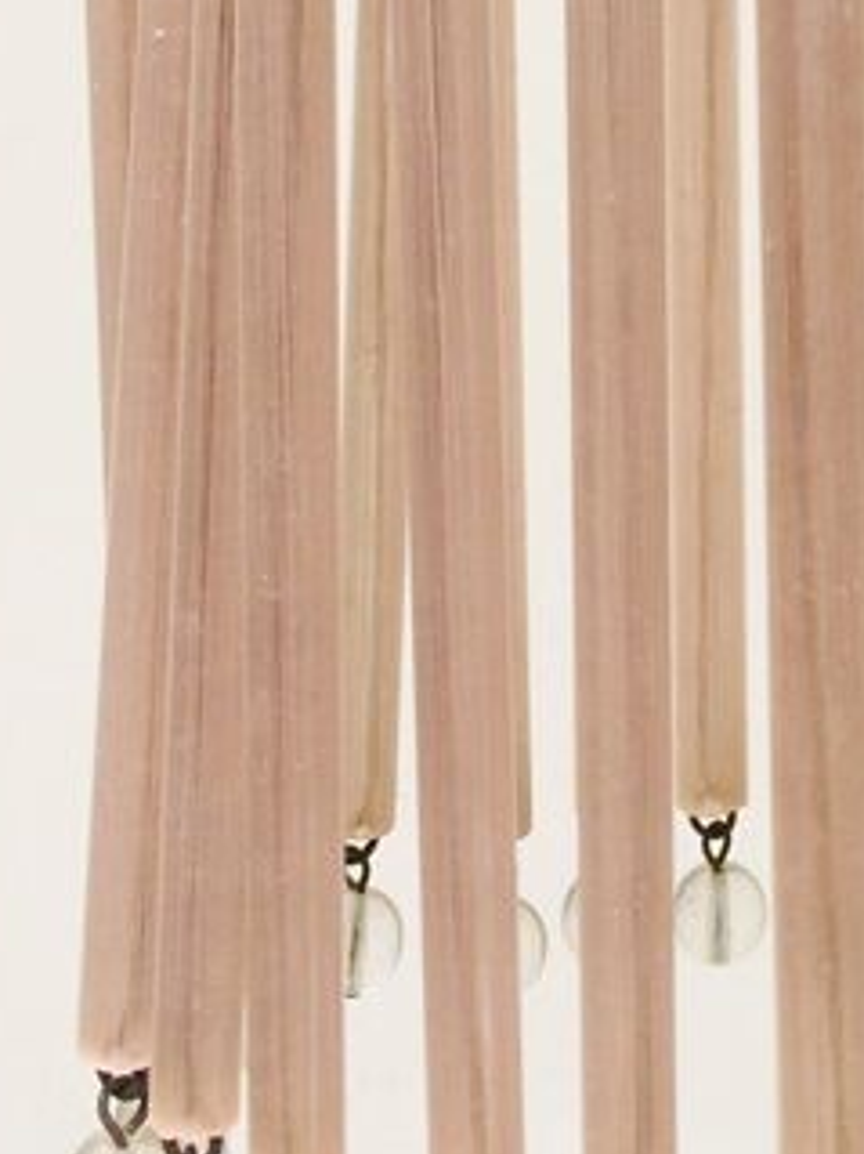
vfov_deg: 20.1
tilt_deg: -7.8
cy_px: -148
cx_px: 759
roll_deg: -0.3
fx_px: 3097
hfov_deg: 15.7
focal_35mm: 93
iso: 32
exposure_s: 1/2415
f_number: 2.2
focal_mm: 4.15
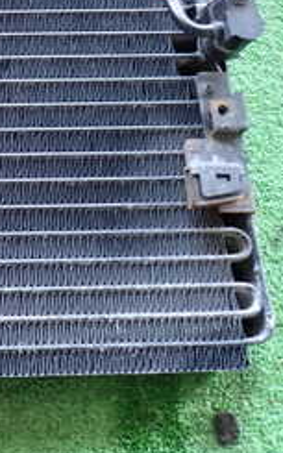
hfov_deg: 17.3
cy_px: 109
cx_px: -185
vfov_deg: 30.9
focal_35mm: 65
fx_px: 803
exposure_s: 1/30
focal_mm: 4.5
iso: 250
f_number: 2
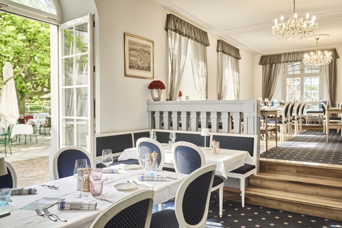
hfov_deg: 61.9
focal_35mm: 30
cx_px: 171
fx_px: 285
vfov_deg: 43.6
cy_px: 114
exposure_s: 1/200
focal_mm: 30
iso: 250
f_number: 4
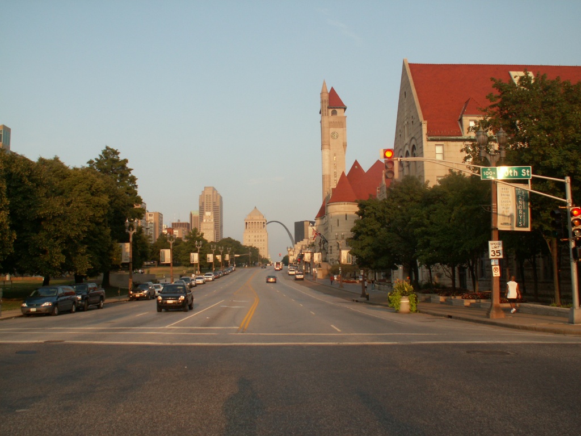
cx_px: 290
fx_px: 587
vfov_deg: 40.7
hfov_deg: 52.6
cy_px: 218
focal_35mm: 35
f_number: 4
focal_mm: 5.86
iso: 50
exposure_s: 1/250
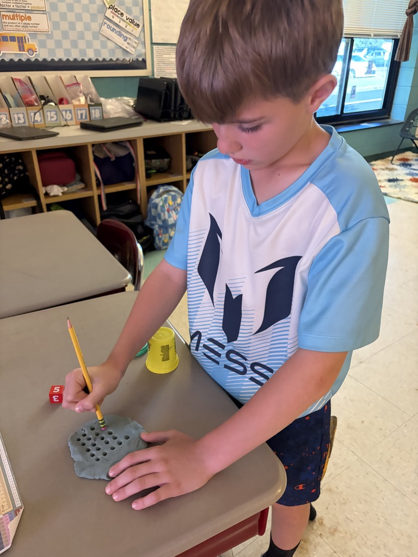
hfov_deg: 53.1
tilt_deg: -28.4
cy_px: 278
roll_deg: -0.7
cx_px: 209
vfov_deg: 67.3
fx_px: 419
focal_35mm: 26
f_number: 1.6
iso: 500
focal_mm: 5.96
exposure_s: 1/40
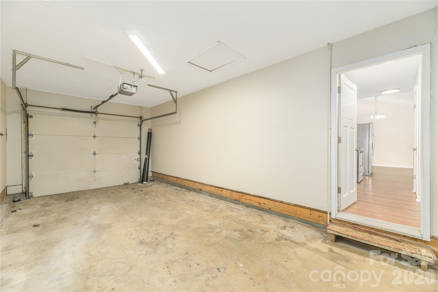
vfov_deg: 81.2
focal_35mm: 14
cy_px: 146
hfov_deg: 104.3
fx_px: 170
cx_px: 219
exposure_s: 1/125
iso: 320
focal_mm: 14
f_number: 8
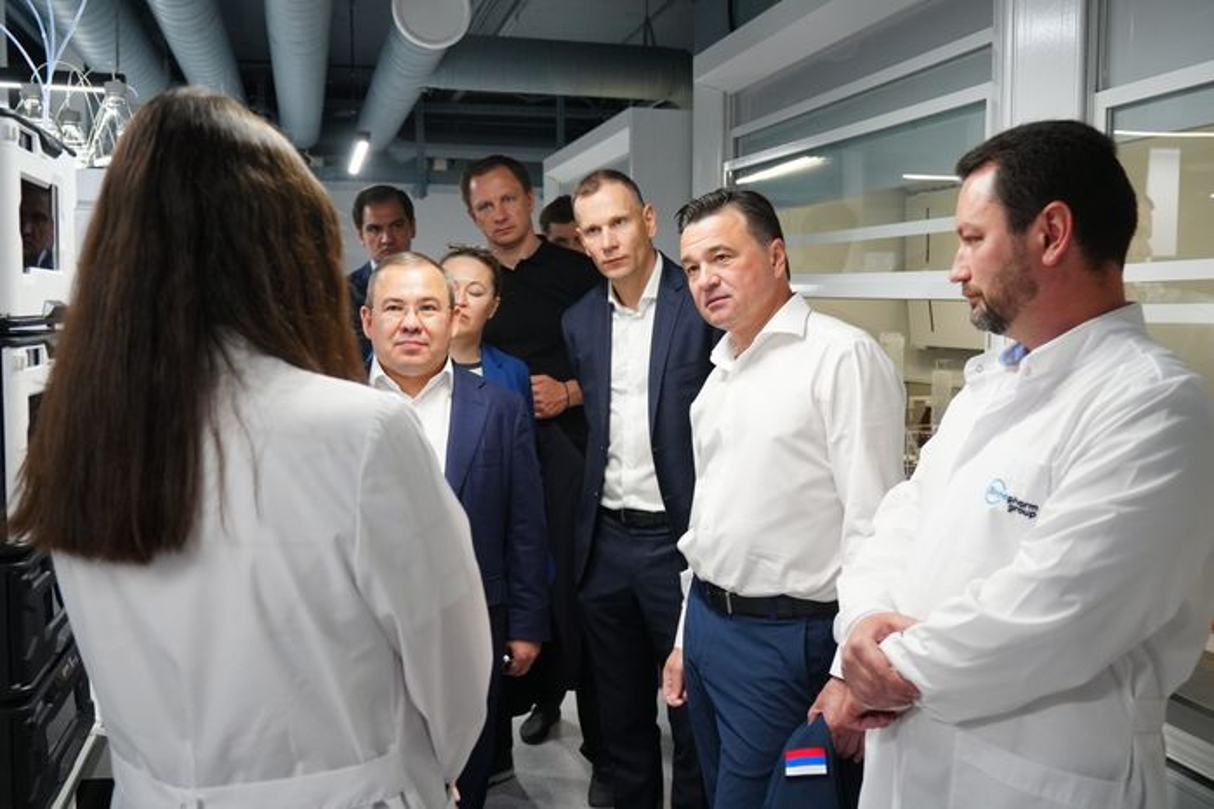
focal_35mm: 33
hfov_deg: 57.2
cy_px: 404
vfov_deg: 40.0
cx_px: 607
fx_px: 1113
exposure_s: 1/500
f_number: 4.5
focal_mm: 33
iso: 4000
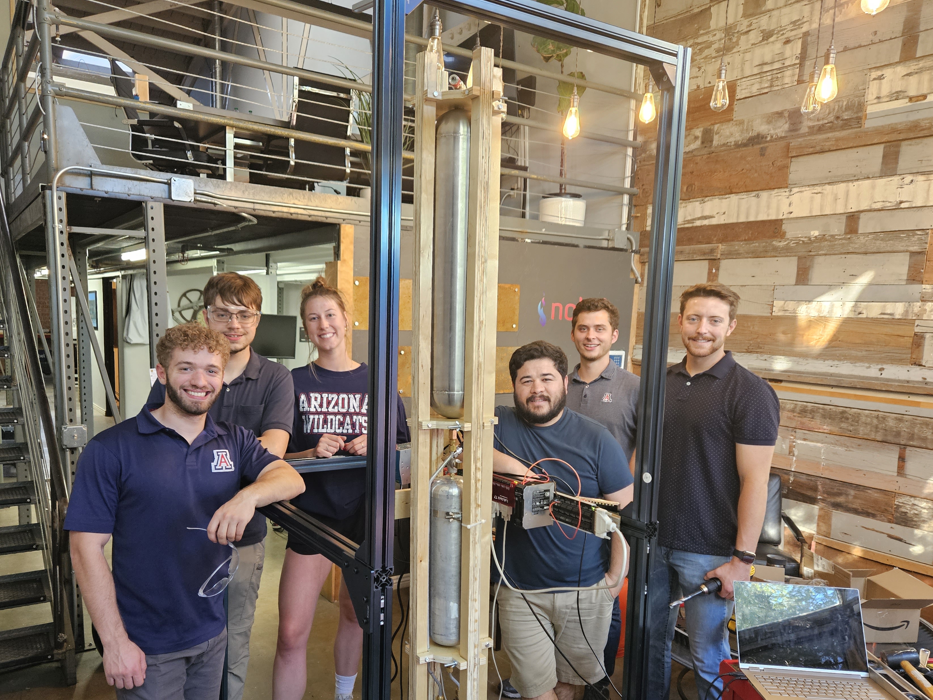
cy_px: 422
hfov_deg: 63.4
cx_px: 440
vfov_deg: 49.4
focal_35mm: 28
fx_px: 755
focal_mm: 5.4
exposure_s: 1/120
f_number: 1.8
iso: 640
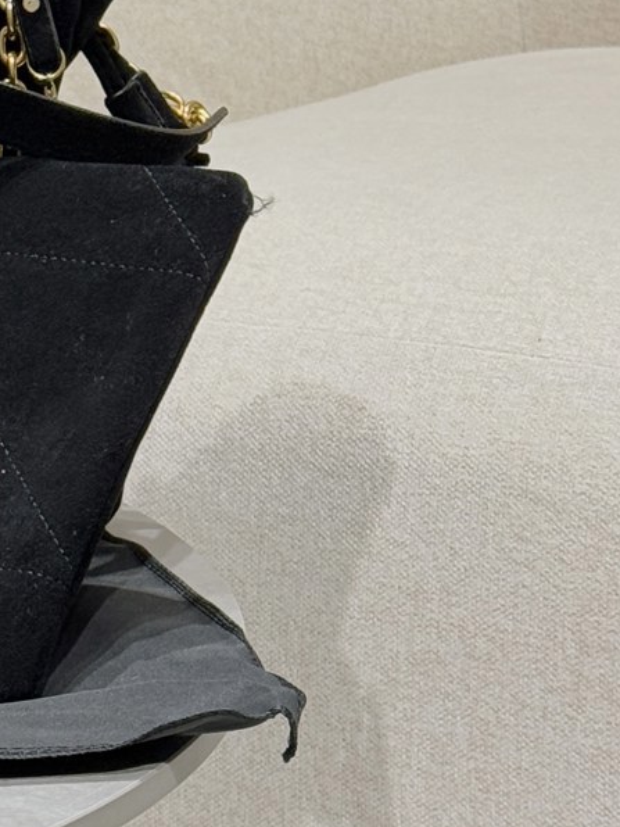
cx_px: -369
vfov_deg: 12.2
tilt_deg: -9.1
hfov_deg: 8.9
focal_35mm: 161
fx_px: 3845
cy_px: 139
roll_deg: +0.5
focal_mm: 6.76
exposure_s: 1/100
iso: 160
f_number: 1.78
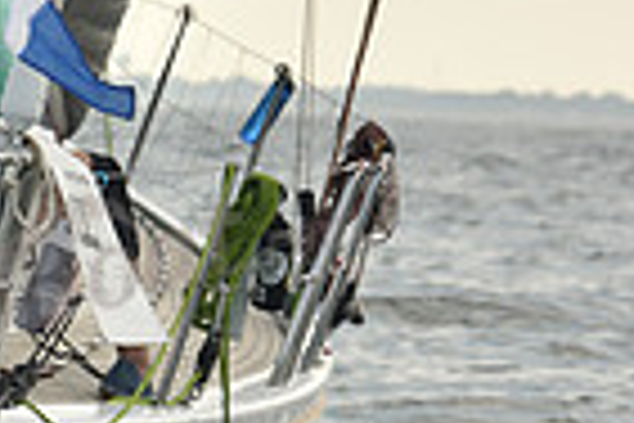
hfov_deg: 3.8
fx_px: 9439
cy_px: 119
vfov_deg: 2.6
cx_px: -499
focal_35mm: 536
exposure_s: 1/640
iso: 250
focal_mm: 130
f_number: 7.1
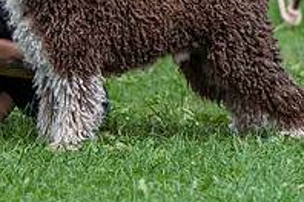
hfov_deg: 4.1
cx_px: 24
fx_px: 4197
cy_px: -132
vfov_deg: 2.8
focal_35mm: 497
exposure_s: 1/1000
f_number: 3.5
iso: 100
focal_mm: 146
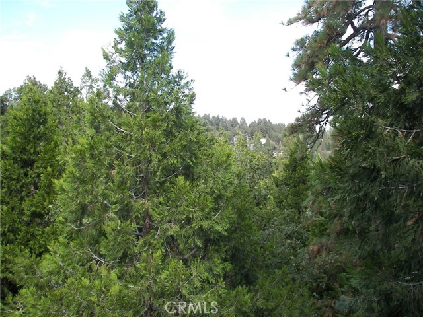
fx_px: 440
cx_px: 212
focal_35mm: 36
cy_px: 158
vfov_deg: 39.7
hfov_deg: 51.4
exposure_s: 1/200
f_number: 2.8
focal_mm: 6
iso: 50
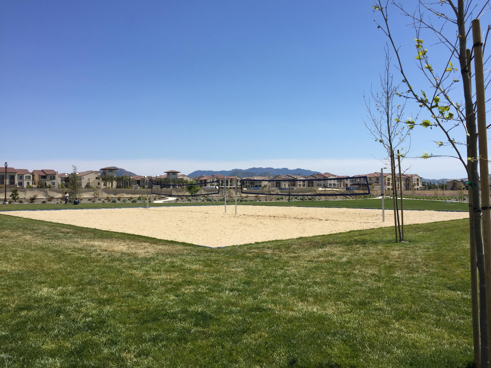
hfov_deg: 61.7
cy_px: 184
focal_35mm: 29
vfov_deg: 48.2
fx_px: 411
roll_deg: -0.3
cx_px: 246
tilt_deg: +1.4
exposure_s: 1/2825
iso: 32
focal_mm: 4.15
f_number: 2.2
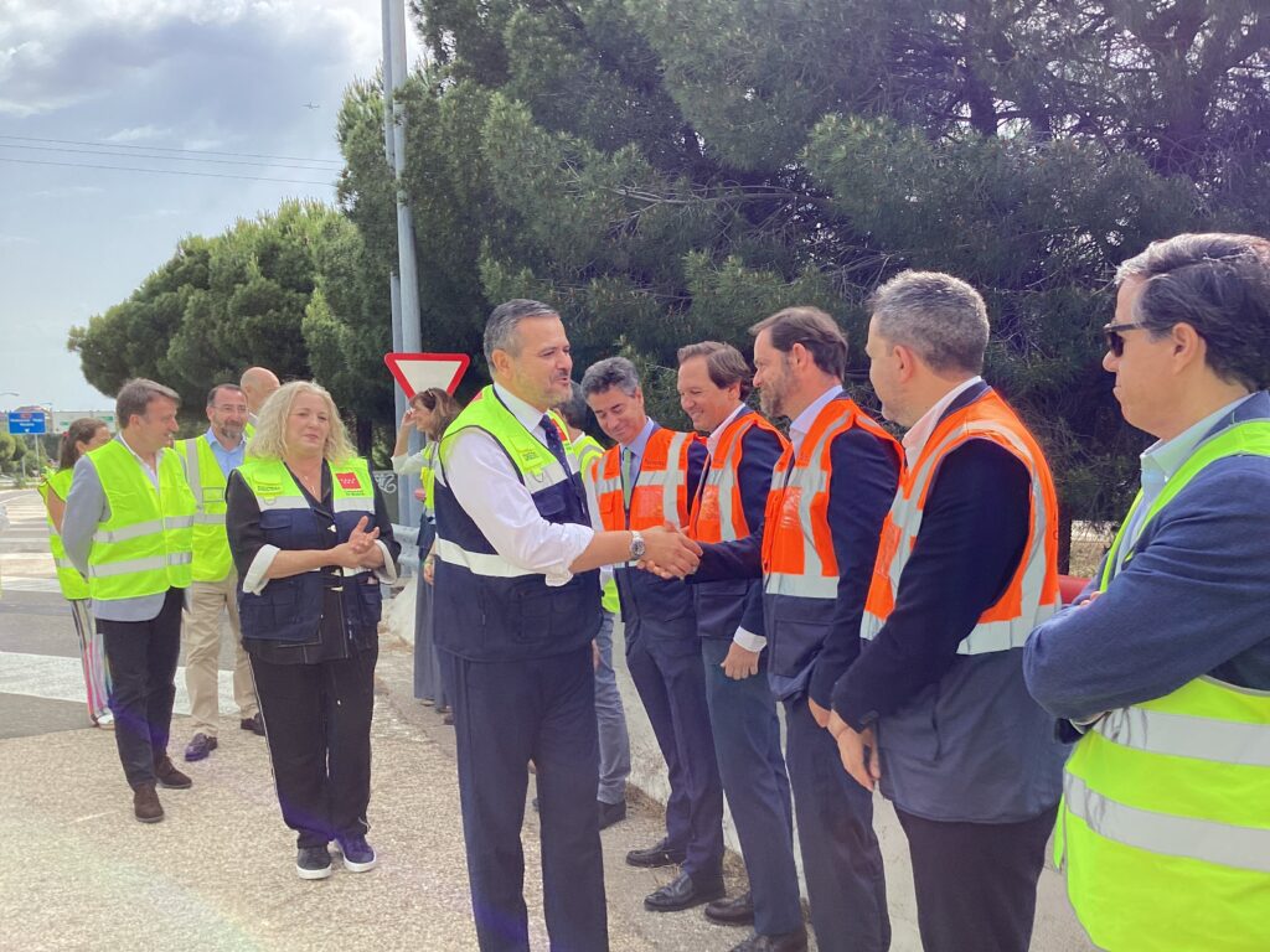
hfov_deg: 58.4
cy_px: 476
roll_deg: +2.5
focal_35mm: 31
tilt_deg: -3.2
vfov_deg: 45.4
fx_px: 1137
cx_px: 635
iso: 25
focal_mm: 3.3
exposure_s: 1/566
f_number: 2.4
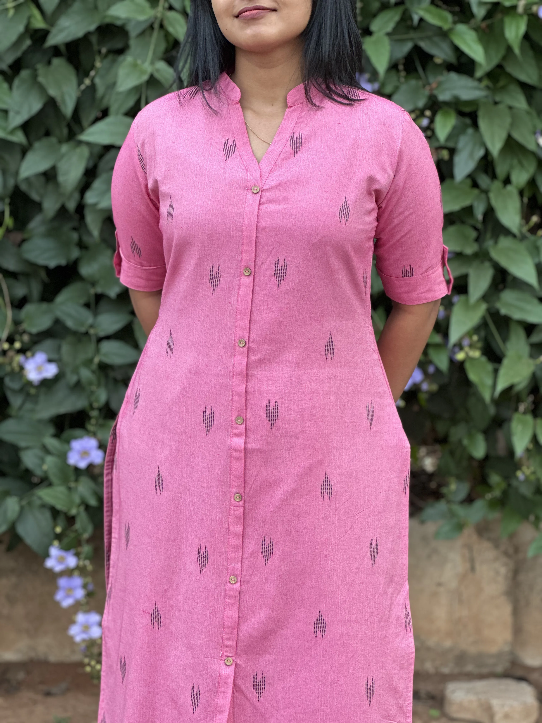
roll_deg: -2.2
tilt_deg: -7.6
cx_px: 271
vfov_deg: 25.3
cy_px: 362
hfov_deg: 19.1
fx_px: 1608
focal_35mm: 77
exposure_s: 1/121
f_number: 2.8
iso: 125
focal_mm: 9
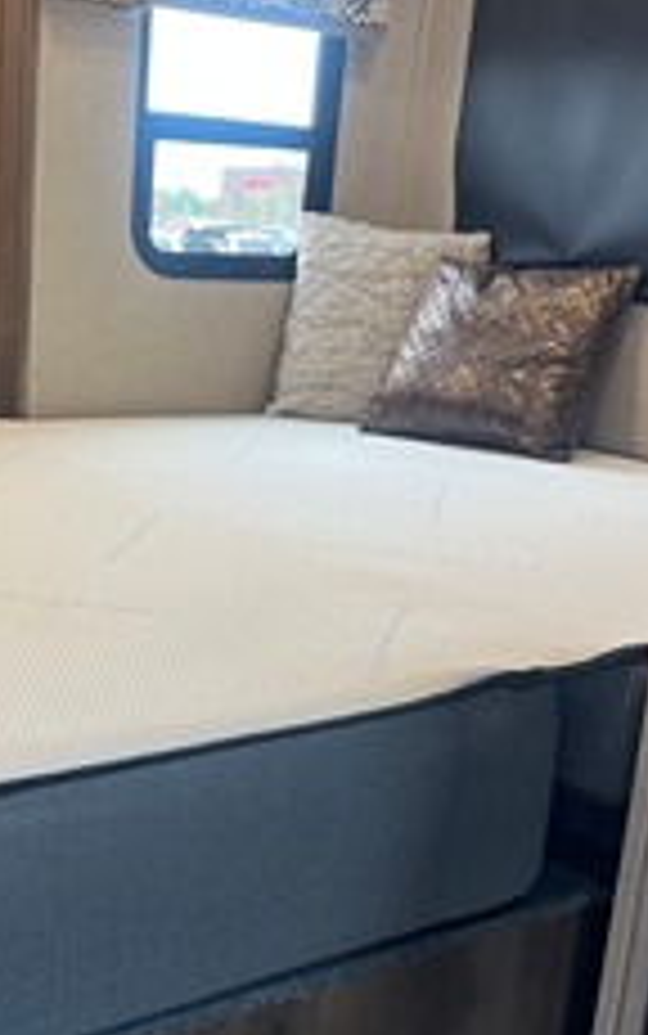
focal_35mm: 48
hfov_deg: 26.5
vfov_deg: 41.7
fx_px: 1355
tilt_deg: -17.0
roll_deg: -3.0
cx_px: 144
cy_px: 608
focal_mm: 5.1
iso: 125
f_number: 1.6
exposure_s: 1/120
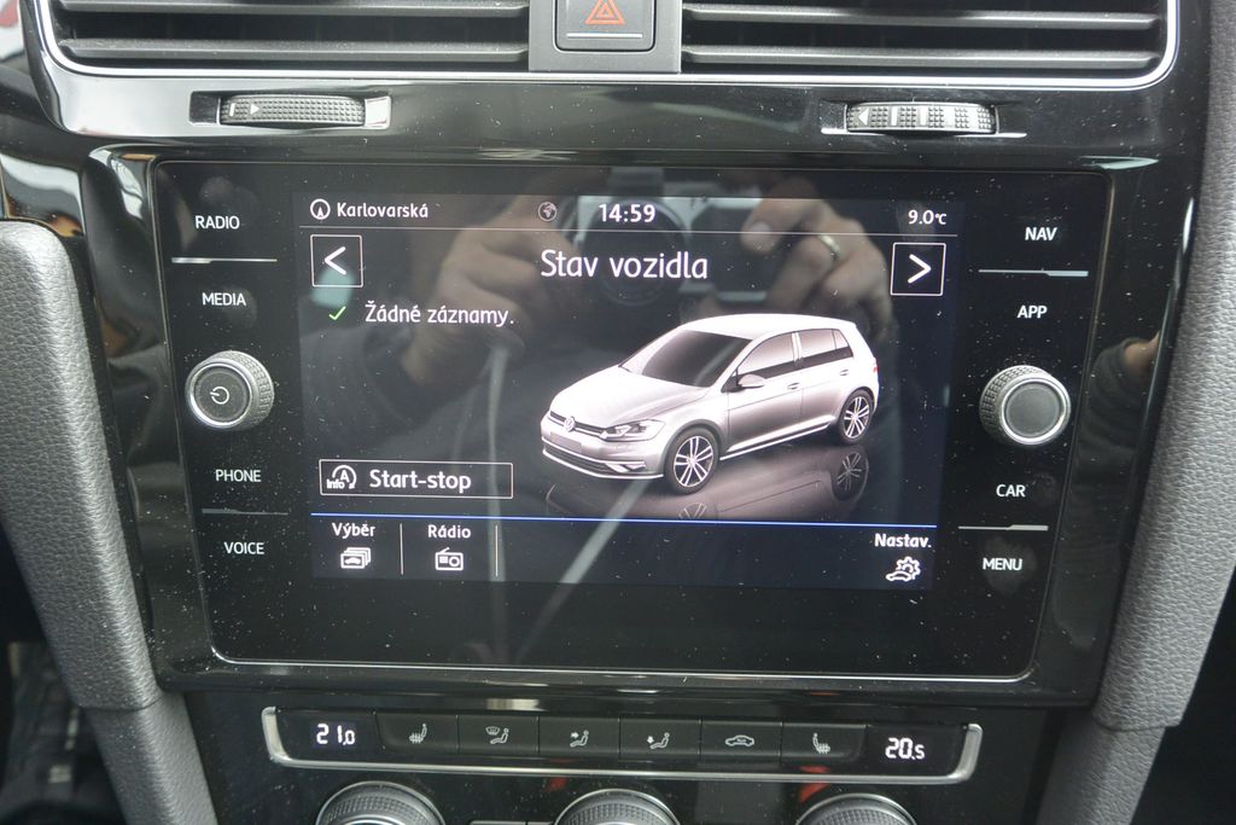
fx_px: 927
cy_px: 412
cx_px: 618
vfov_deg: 47.9
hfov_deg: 67.4
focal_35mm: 27
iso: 400
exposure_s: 1/80
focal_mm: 10
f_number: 3.5
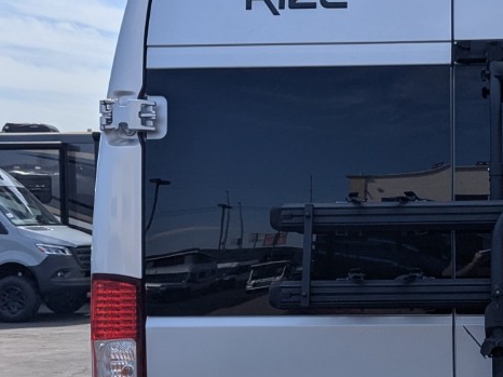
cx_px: 447
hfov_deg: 26.2
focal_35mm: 72
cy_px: 280
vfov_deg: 20.3
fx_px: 1046
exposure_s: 1/3058
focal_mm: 6.81
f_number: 1.85
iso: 40
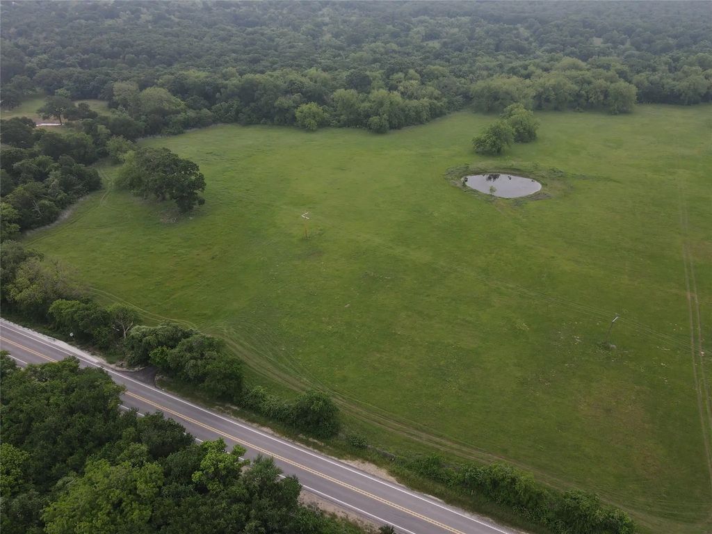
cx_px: 356
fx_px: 494
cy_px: 267
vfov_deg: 56.8
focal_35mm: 24
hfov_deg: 71.6
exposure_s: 1/320
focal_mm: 4.5
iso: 100
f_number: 2.8
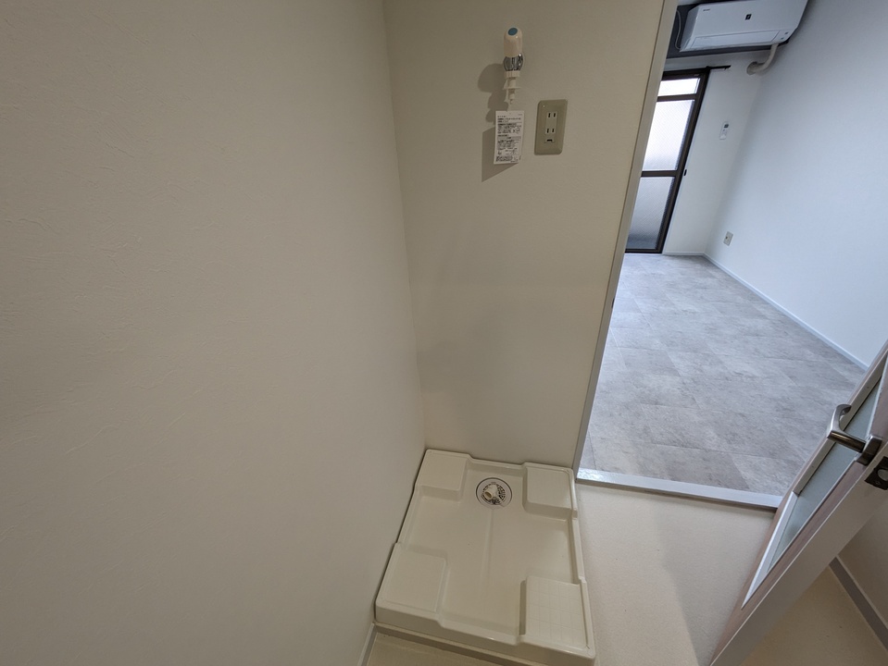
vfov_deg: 85.7
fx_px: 359
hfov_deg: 102.0
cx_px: 444
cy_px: 333
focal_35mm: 14
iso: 51
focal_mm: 1.83
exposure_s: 1/40
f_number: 2.2
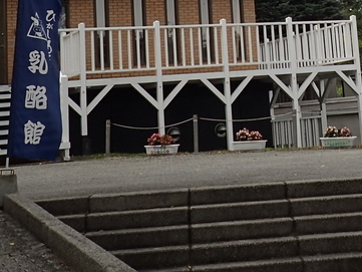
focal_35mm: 83
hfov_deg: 23.1
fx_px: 868
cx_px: 313
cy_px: -77
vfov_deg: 16.8
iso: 100
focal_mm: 4.5
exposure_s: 1/1250
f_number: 2.8
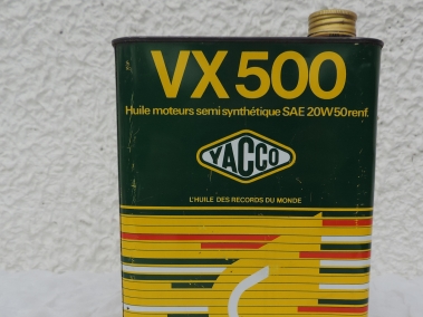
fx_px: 464
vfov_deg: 37.0
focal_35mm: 38
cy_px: 230
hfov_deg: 48.9
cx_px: 228
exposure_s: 1/200
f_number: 3
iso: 80
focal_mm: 4.3
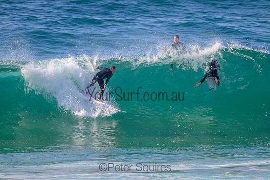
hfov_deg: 2.6
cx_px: 135
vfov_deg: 1.7
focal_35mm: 800
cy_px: 90
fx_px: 6001
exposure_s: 1/2000
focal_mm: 800
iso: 2000
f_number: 11
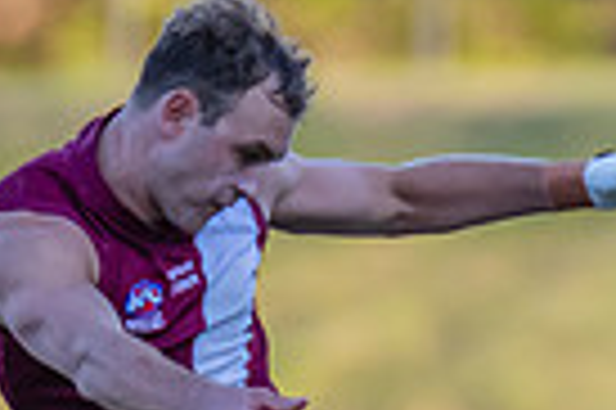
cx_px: 392
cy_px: 390
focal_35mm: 2850
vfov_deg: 0.5
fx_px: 48708
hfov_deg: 0.7
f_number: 4
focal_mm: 420
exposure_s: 1/1250
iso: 800
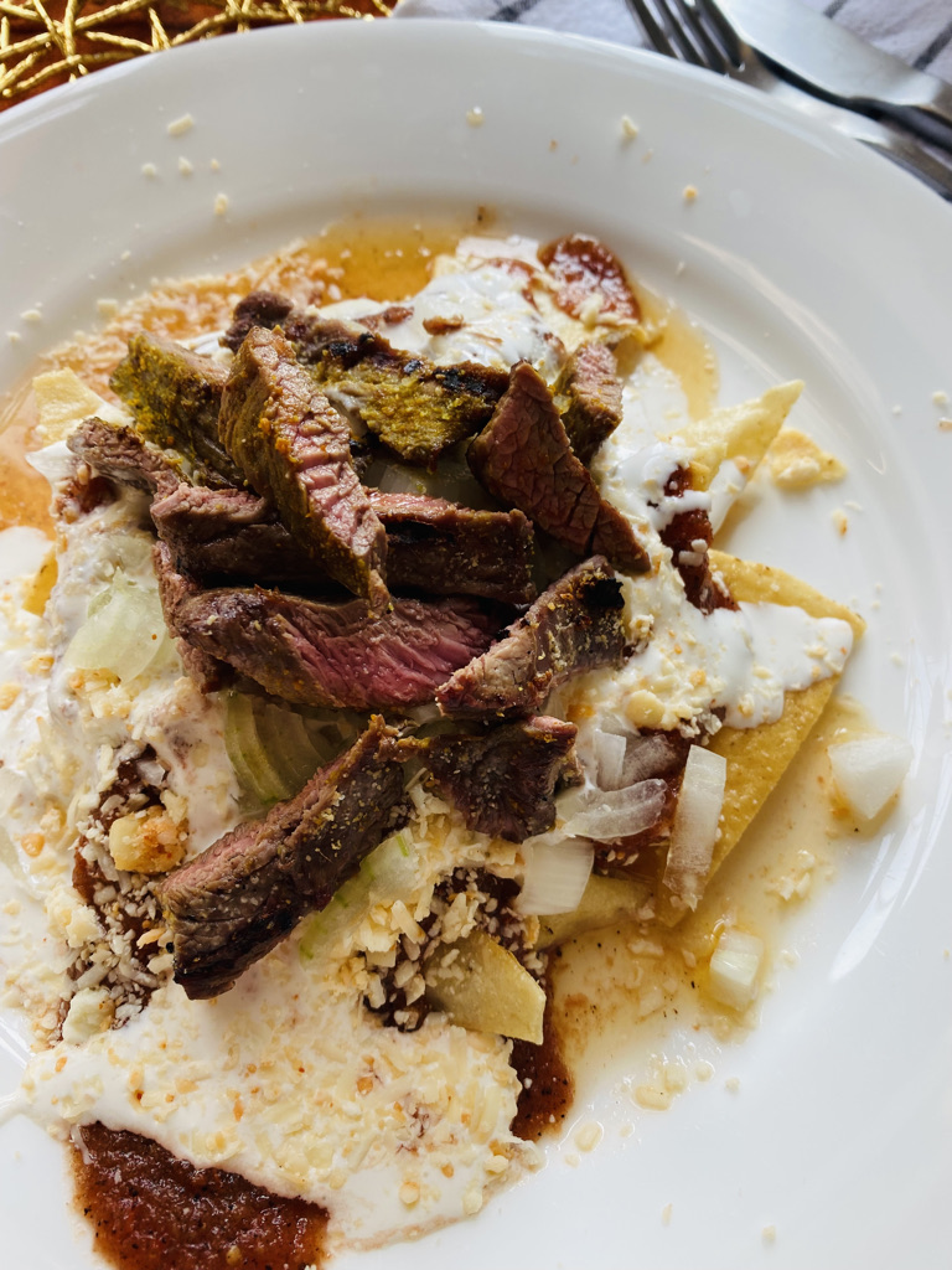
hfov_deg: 53.1
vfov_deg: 67.3
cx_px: 476
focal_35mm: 26
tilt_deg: -67.4
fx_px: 953
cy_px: 635
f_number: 1.8
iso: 32
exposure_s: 1/130
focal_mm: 4.25
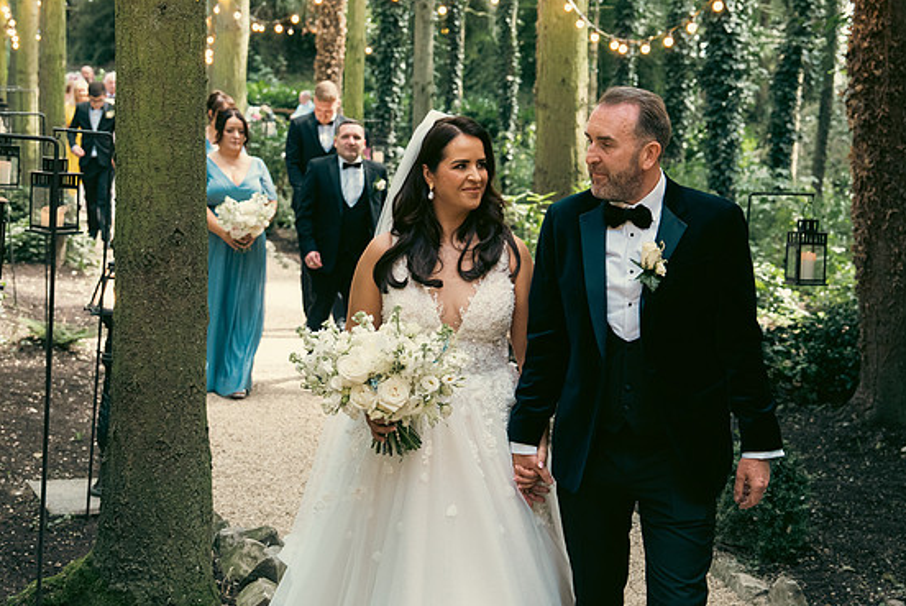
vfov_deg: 21.6
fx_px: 1587
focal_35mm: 63
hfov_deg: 31.9
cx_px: 446
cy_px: 293
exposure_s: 1/320
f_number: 3.5
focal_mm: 40
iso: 1600
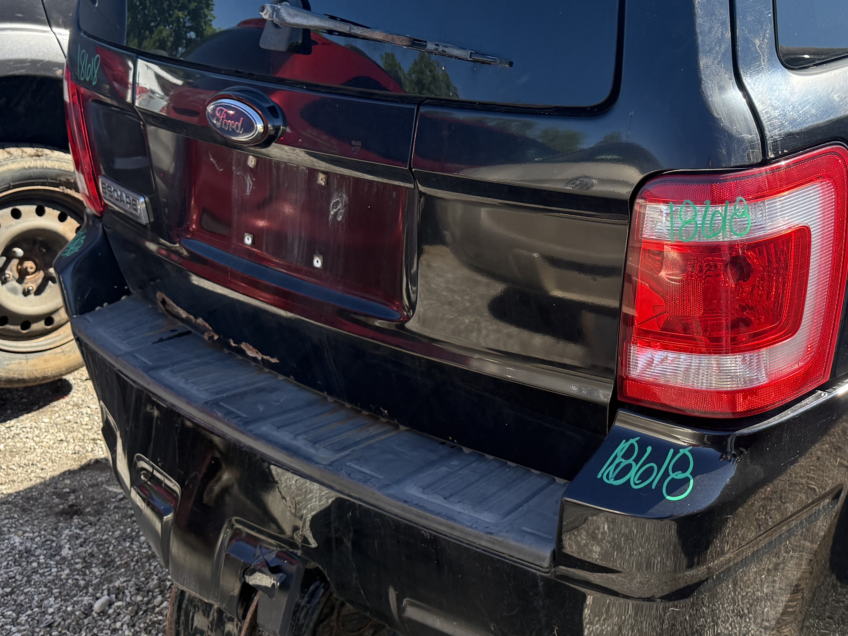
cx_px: 681
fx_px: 1102
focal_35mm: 45
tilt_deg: -18.6
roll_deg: +1.2
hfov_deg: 40.3
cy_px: 229
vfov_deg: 32.0
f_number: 1.78
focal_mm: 6.76
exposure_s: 1/1192
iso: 100
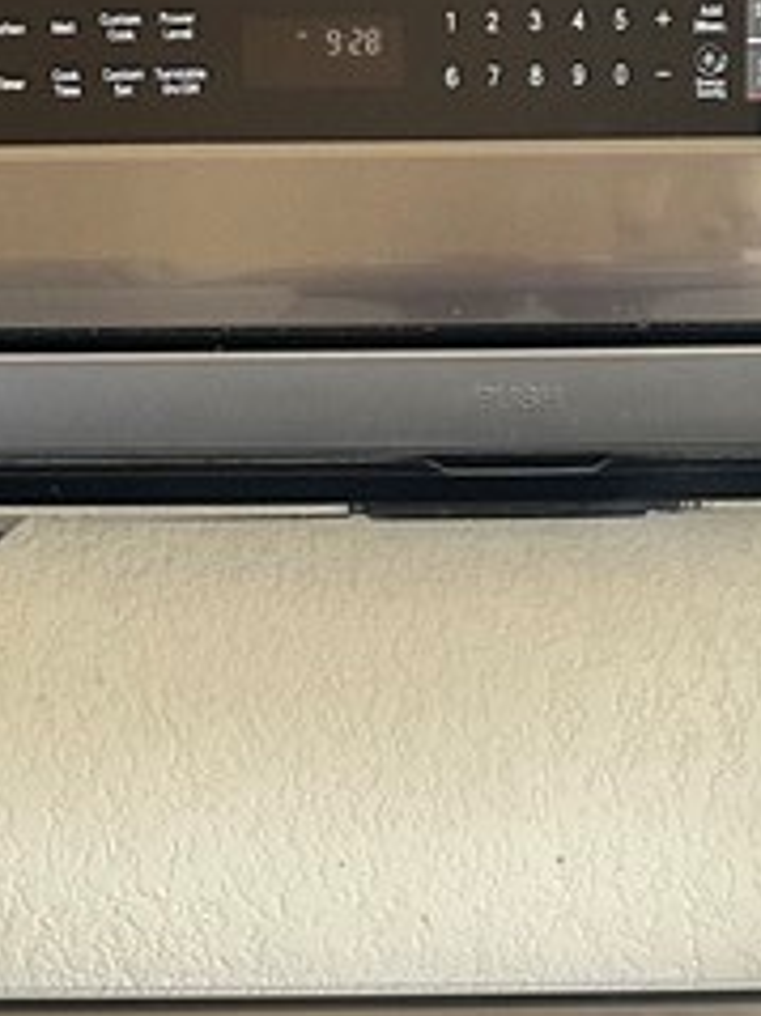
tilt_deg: -14.9
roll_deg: -0.1
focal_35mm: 103
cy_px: 1539
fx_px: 3022
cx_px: 578
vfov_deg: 17.2
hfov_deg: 14.3
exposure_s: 1/60
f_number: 1.78
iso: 320
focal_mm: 6.86
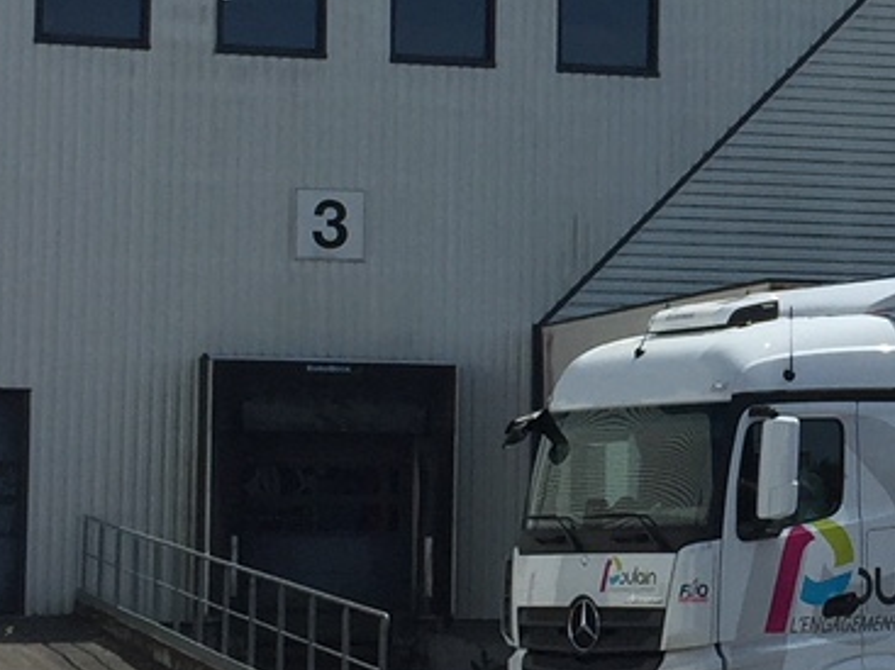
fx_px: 3334
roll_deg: -0.9
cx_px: 939
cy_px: 268
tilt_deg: +3.2
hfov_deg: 15.0
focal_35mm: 129
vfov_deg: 11.5
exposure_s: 1/3968
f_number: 2.2
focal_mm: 4.15
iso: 32
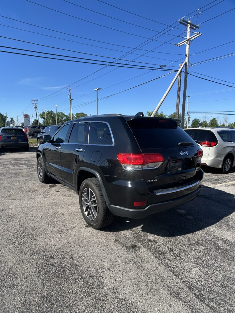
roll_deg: +0.8
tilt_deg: -8.1
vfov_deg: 67.3
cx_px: 118
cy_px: 156
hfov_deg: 53.1
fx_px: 235
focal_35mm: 26
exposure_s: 1/2841
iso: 50
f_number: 1.5
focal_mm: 5.7
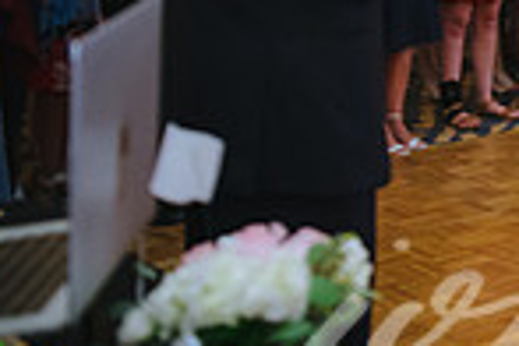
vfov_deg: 13.9
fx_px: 1369
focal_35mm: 95
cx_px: 978
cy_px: -83
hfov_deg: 17.0
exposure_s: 1/80
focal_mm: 24
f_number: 2.8
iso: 1000
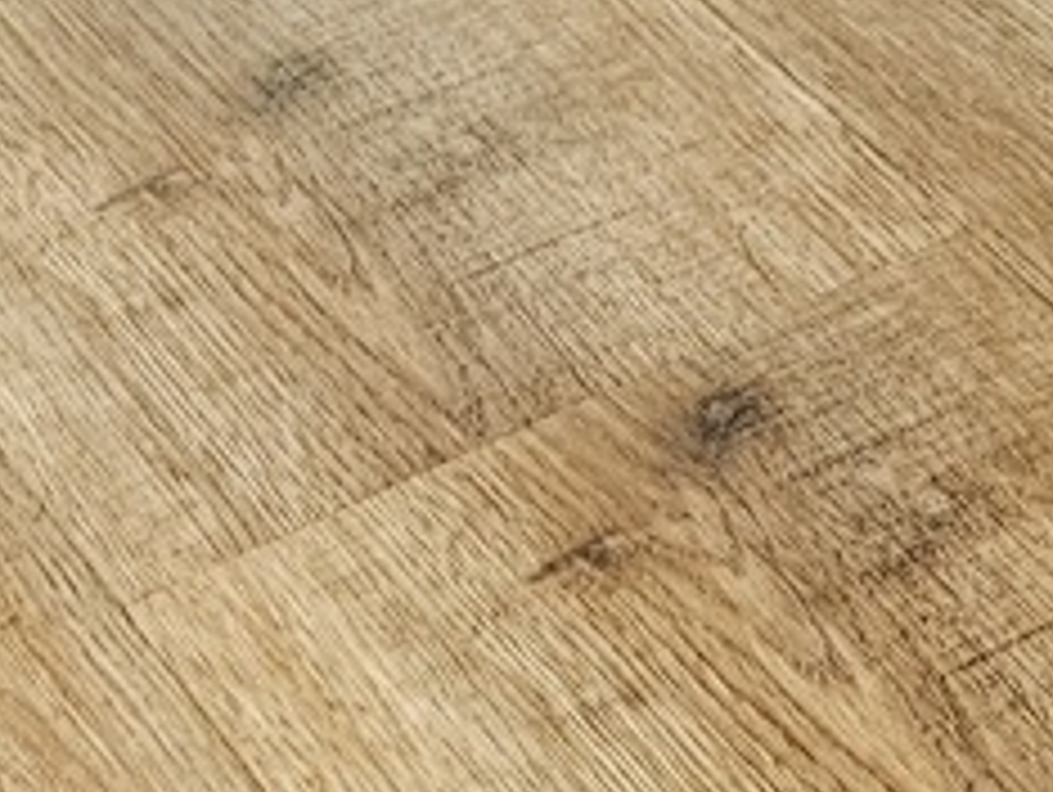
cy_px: -1809
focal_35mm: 157
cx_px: 855
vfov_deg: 7.8
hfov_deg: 12.5
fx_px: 4781
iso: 800
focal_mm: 6.3
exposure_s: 1/120
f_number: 1.7
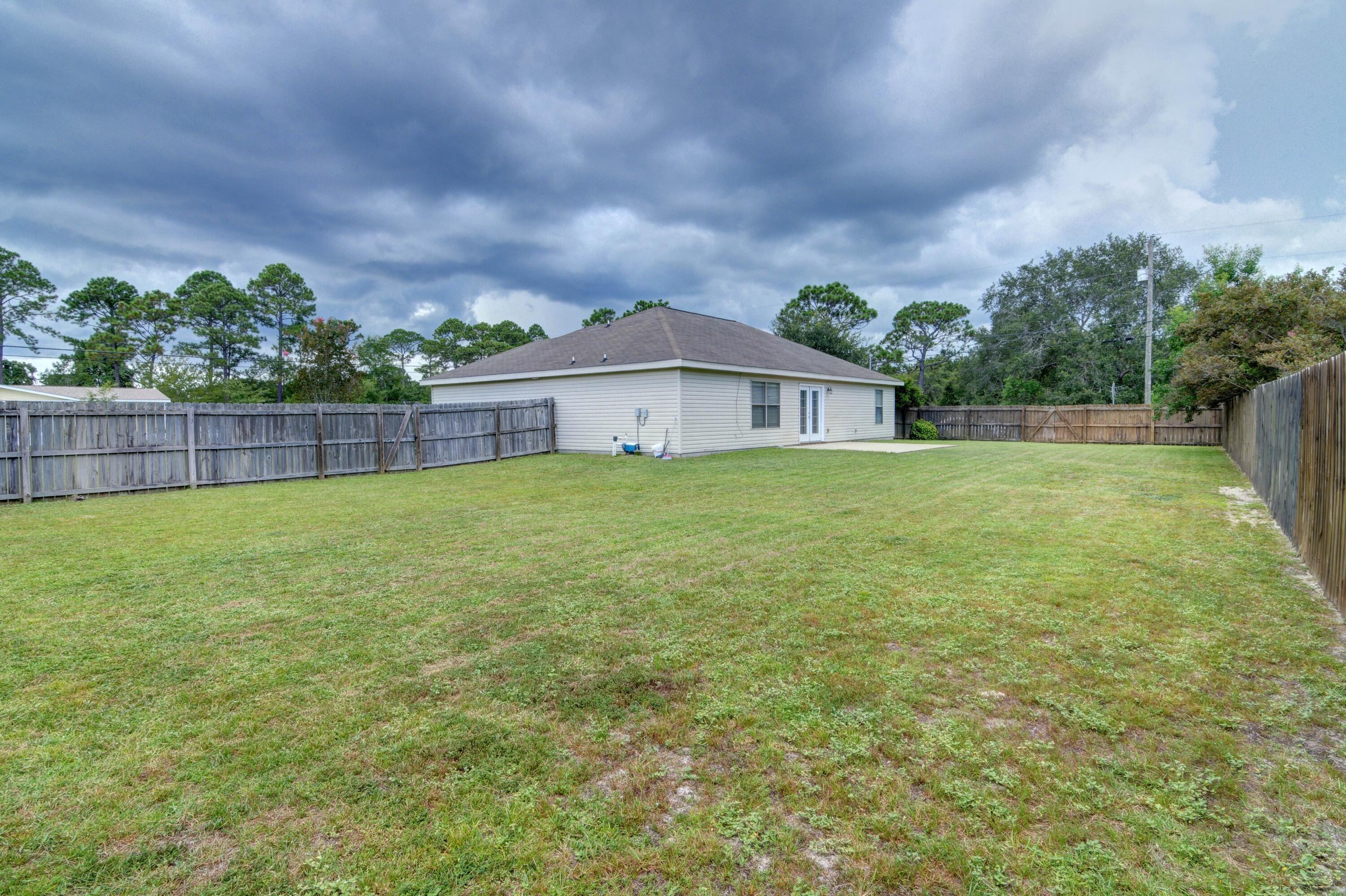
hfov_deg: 96.7
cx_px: 673
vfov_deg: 73.7
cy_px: 448
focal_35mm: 16
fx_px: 598
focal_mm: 11
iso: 100
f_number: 20
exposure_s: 1/60
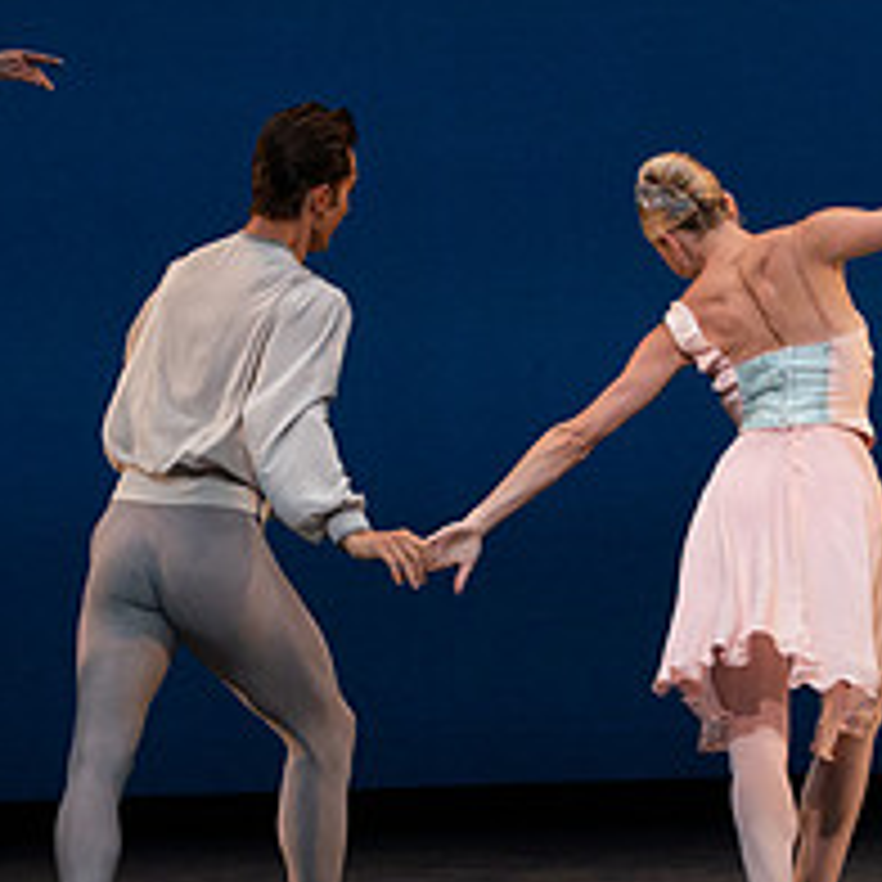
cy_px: 349
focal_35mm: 504
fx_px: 14529
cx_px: 356
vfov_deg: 3.5
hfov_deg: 3.5
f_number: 8
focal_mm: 200
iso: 3200
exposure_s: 1/500
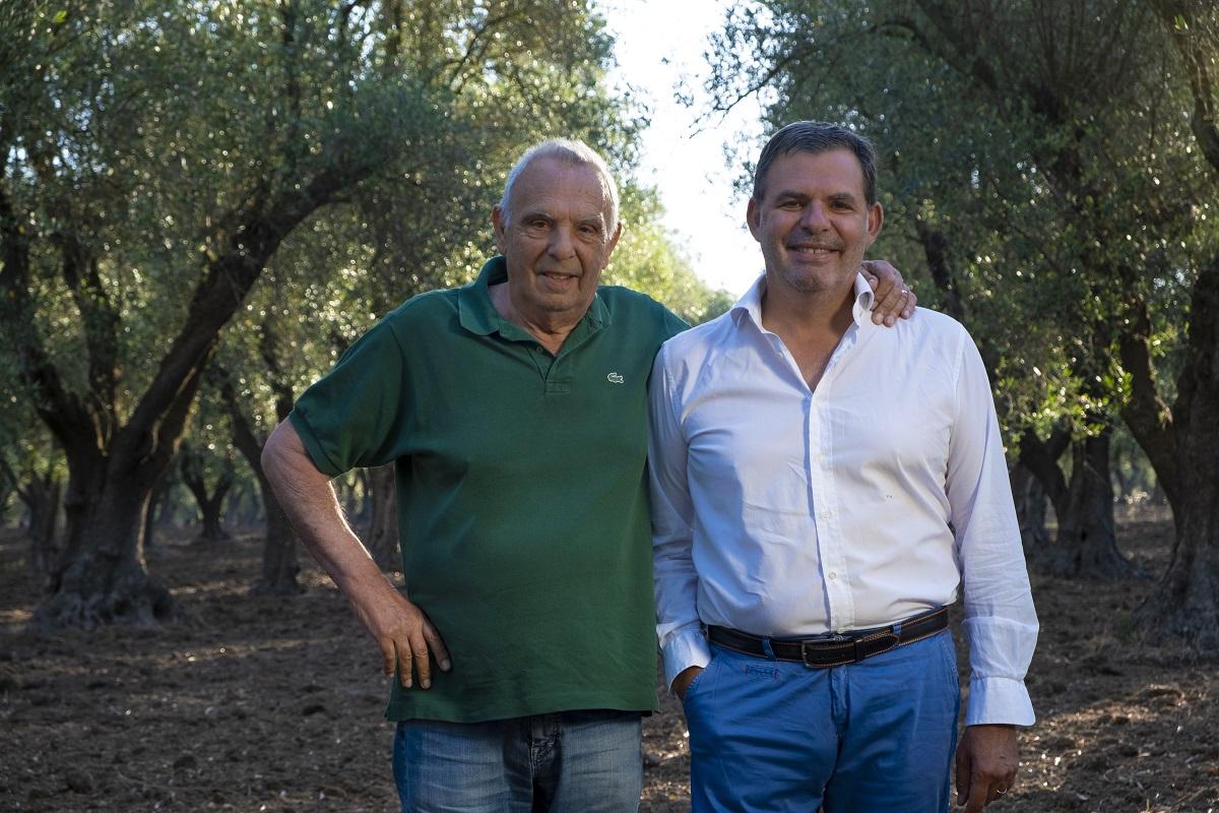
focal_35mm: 83
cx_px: 610
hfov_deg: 24.5
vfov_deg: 16.5
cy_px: 406
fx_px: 2810
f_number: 7.1
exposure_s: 1/125
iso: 500
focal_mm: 55
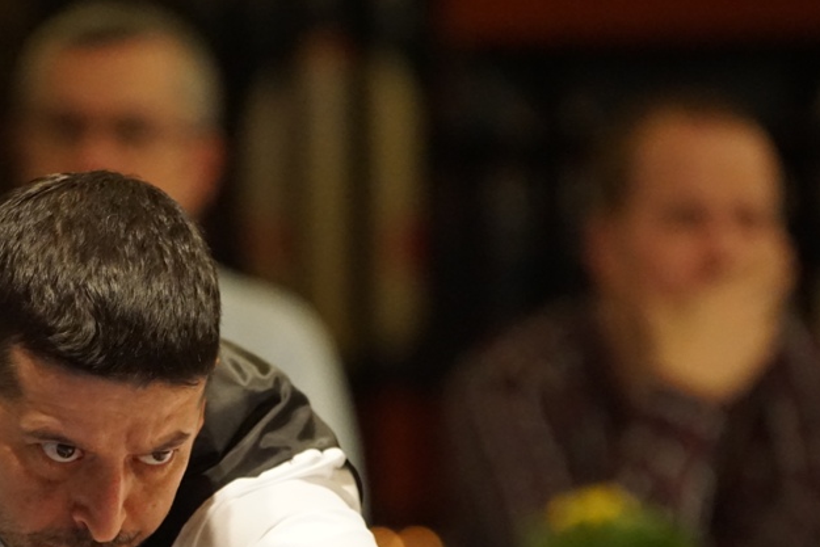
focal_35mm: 518
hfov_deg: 4.0
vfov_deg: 2.7
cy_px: 438
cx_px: 134
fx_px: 11801
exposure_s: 1/250
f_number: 2.8
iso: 3200
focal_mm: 180
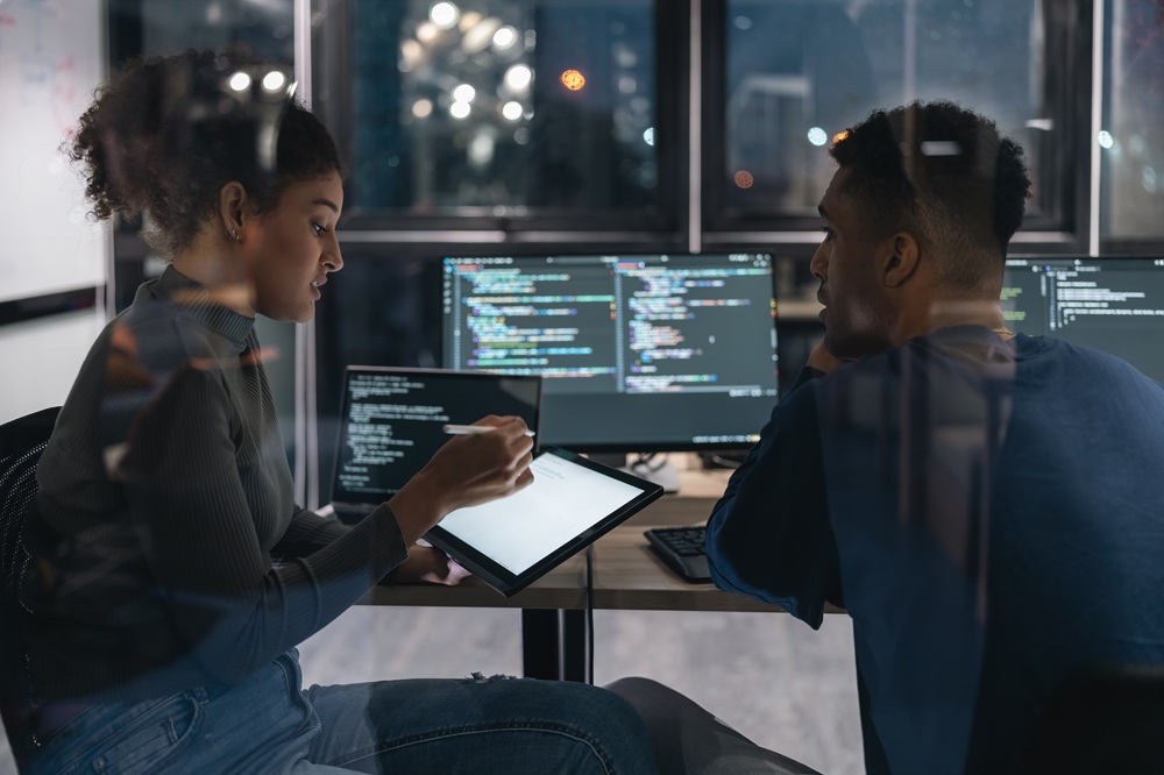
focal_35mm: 35
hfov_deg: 54.5
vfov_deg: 37.8
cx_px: 582
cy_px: 388
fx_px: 1131
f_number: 1.4
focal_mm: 35
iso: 1000
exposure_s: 1/80
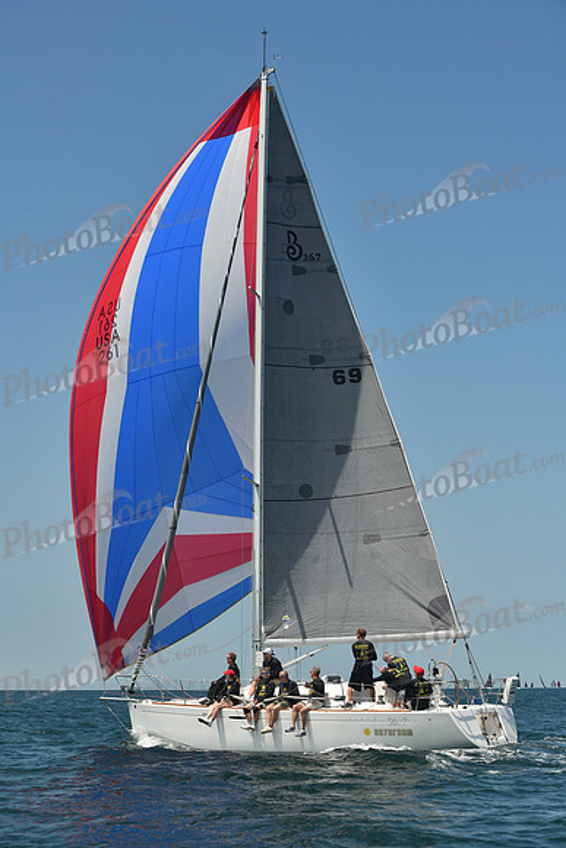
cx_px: 283
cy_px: 424
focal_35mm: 70
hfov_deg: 19.5
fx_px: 1650
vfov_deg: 28.8
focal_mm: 70
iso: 320
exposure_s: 1/640
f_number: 8
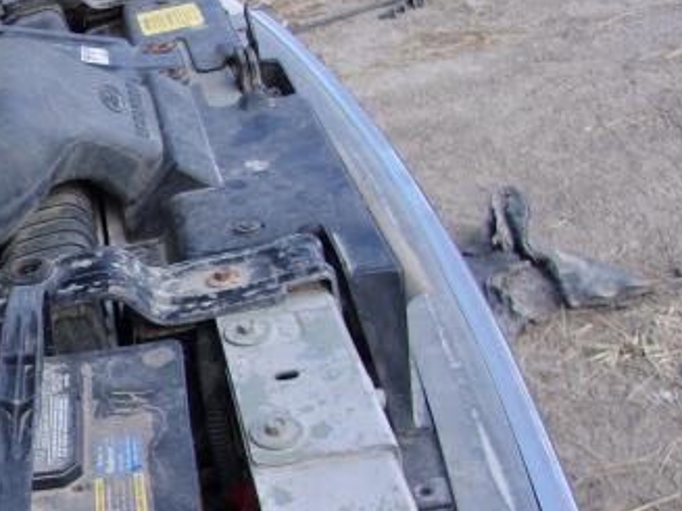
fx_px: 1300
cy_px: 219
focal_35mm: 66
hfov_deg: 26.5
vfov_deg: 22.2
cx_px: -108
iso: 80
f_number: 3
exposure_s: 1/320
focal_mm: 4.9
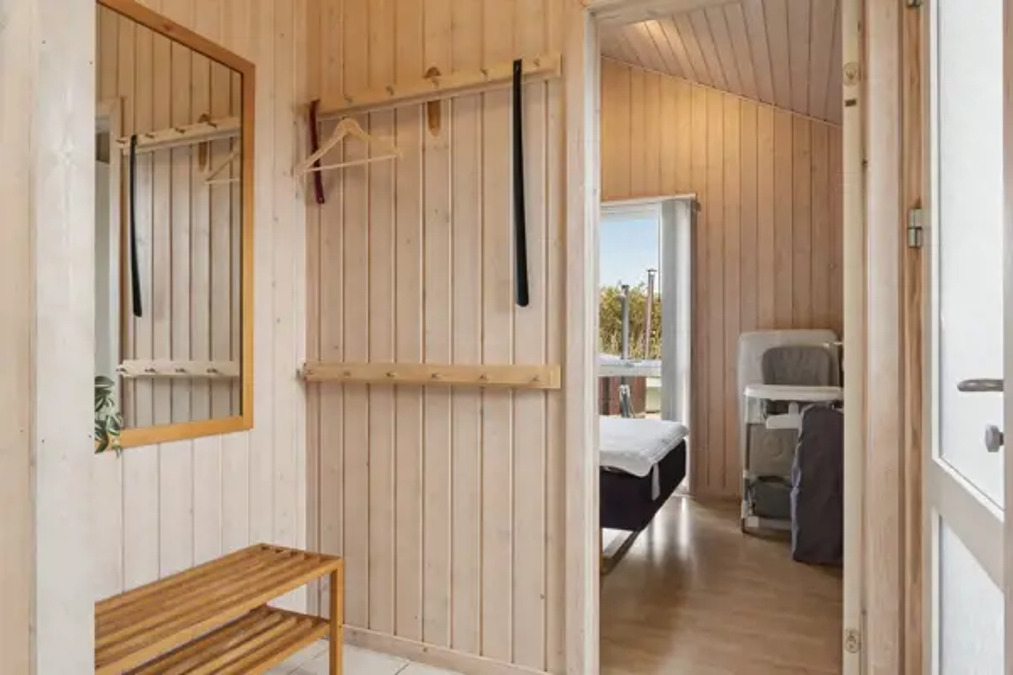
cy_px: 338
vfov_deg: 53.1
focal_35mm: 24
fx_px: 675
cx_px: 506
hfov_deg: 73.7
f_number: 8
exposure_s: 1/60
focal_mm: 16
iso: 200
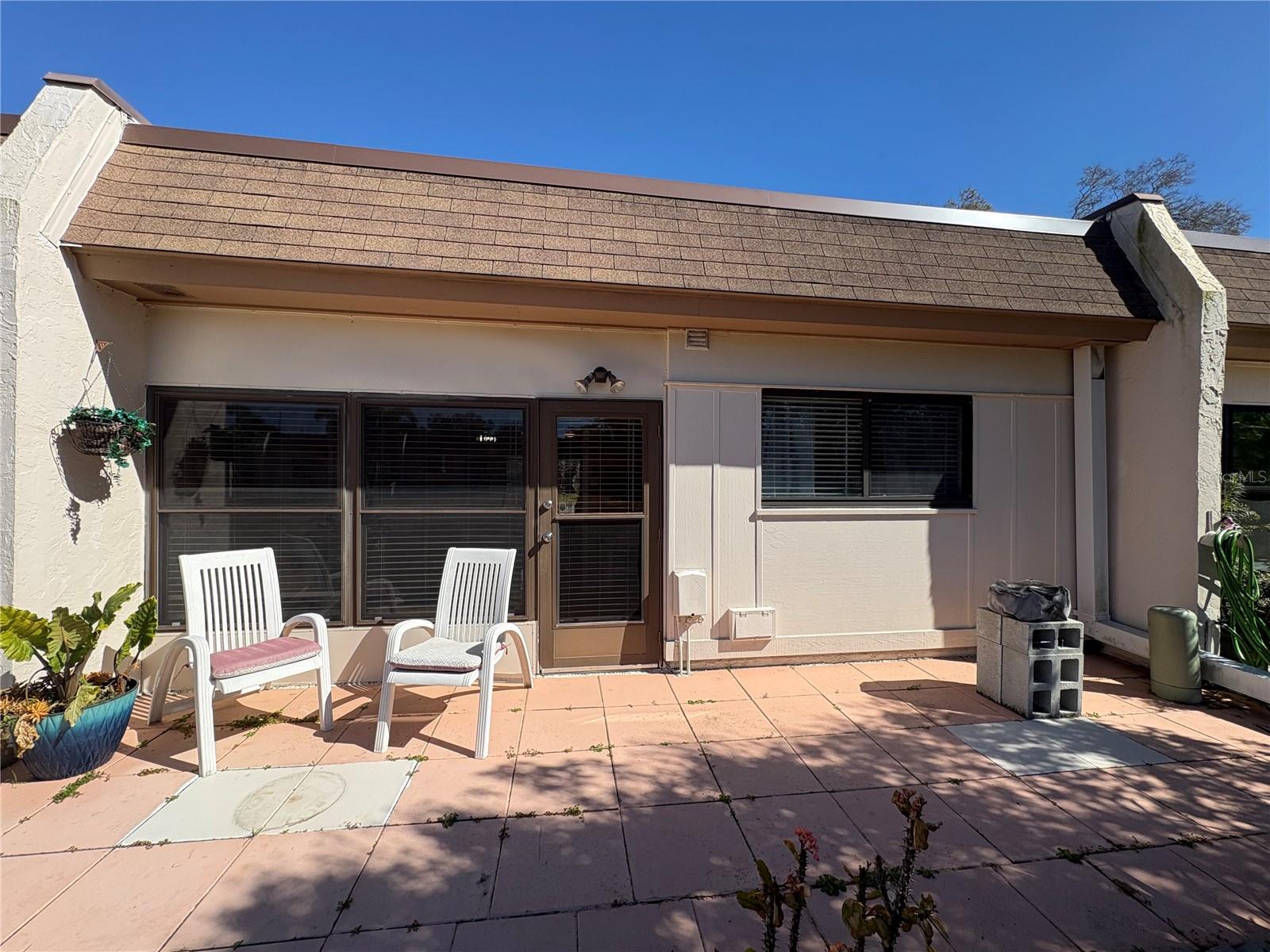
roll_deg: -0.2
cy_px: 476
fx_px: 514
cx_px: 635
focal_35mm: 14
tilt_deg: +0.7
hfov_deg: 102.1
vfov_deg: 85.7
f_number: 2.2
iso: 50
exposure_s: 1/1748
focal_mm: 2.22
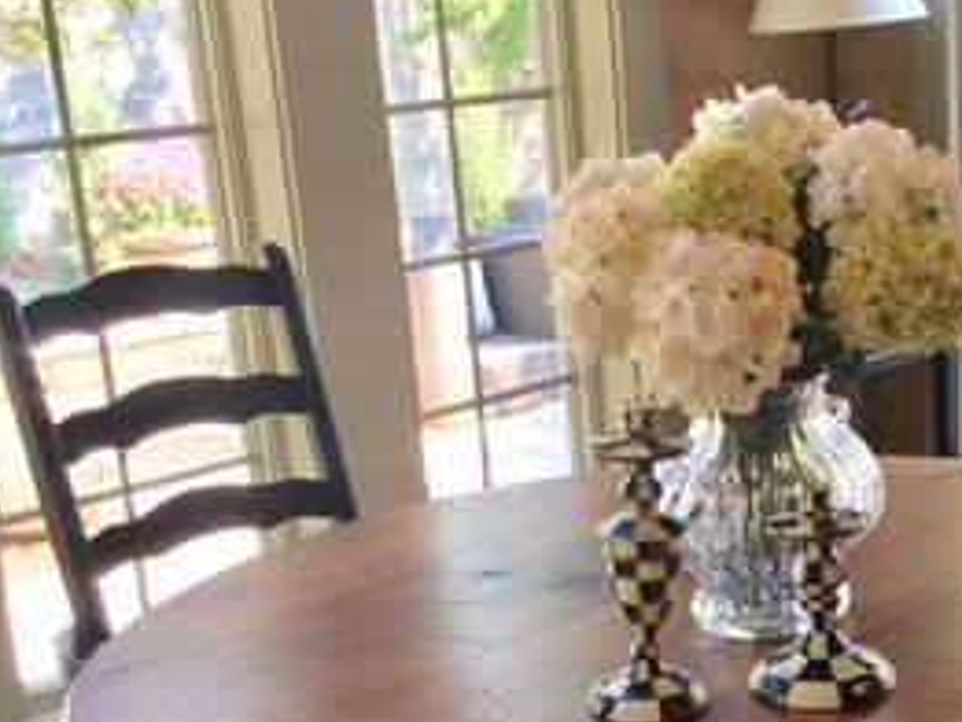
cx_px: 866
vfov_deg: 20.4
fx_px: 1974
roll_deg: +2.0
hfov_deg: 26.5
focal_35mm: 71
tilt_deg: -18.7
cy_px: 630
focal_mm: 4.15
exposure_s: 1/60
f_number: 2.2
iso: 25
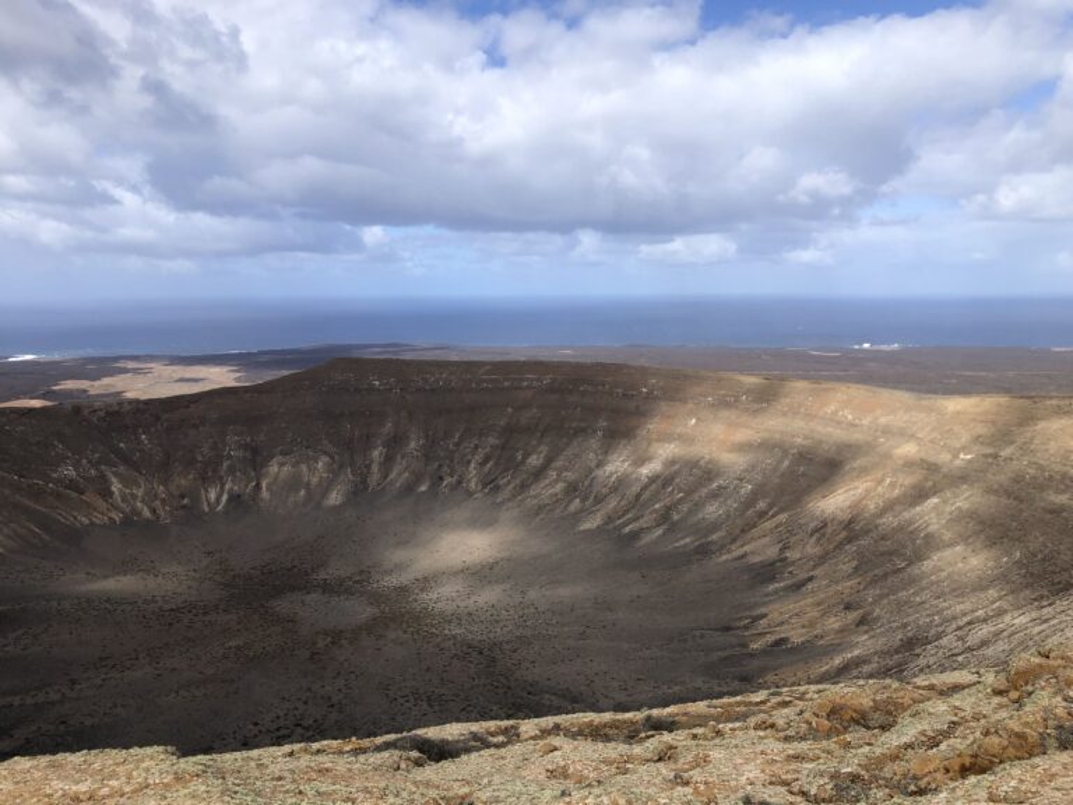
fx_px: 868
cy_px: 402
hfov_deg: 63.4
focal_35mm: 28
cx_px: 536
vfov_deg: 49.7
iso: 20
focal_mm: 3.99
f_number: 1.8
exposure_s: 1/2288
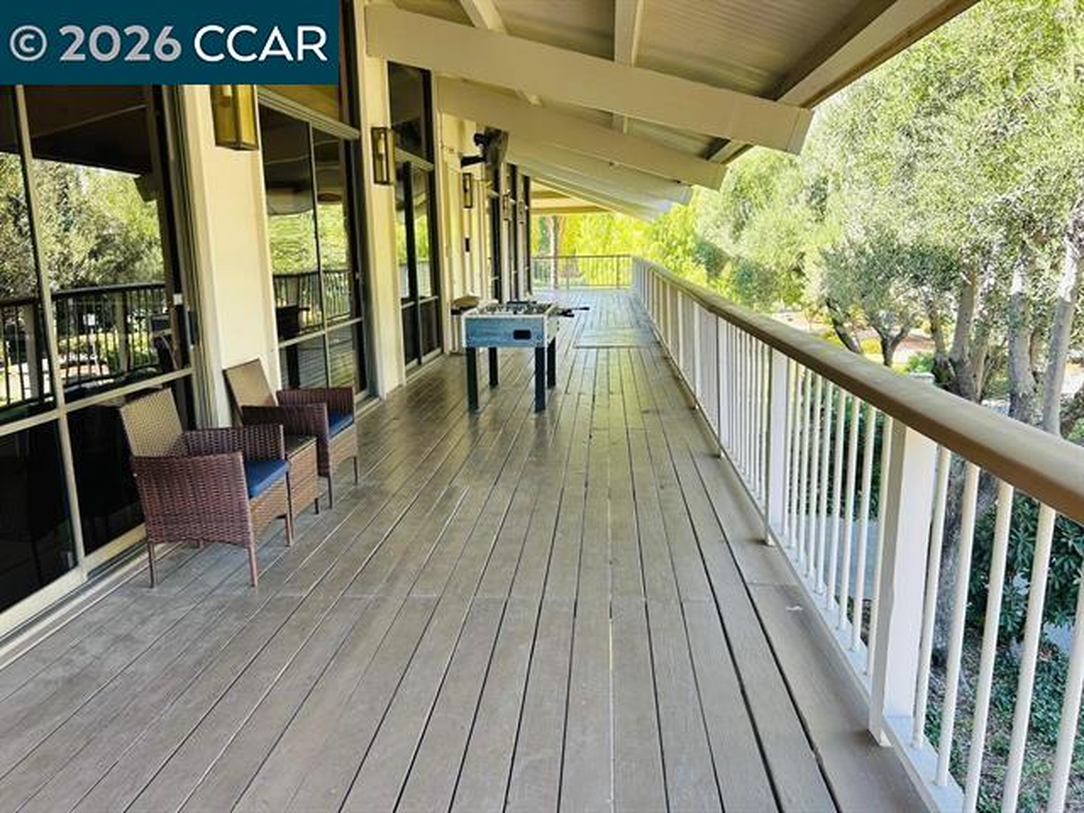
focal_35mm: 26
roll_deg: +1.6
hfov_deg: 67.3
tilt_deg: -10.4
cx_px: 542
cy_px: 406
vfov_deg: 53.1
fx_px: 814
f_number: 1.5
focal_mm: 5.7
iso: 40
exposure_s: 1/152
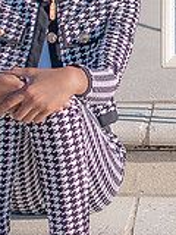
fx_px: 1430
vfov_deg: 9.4
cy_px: 48
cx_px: 163
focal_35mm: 211
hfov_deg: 7.0
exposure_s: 1/1250
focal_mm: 35
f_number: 2.2
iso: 100
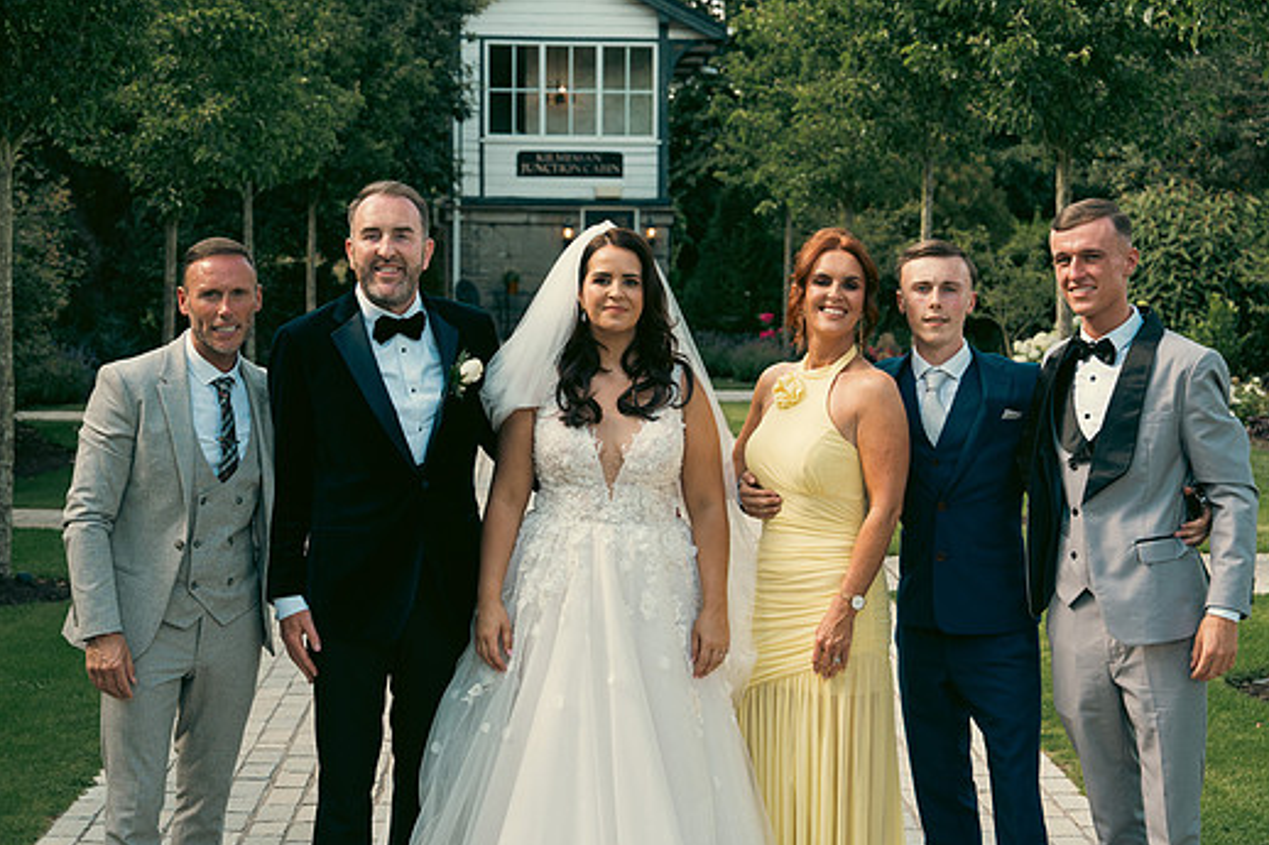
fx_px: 2290
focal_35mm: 65
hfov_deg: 31.0
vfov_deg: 20.9
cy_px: 427
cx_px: 630
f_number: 5
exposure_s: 1/500
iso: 400
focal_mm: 58
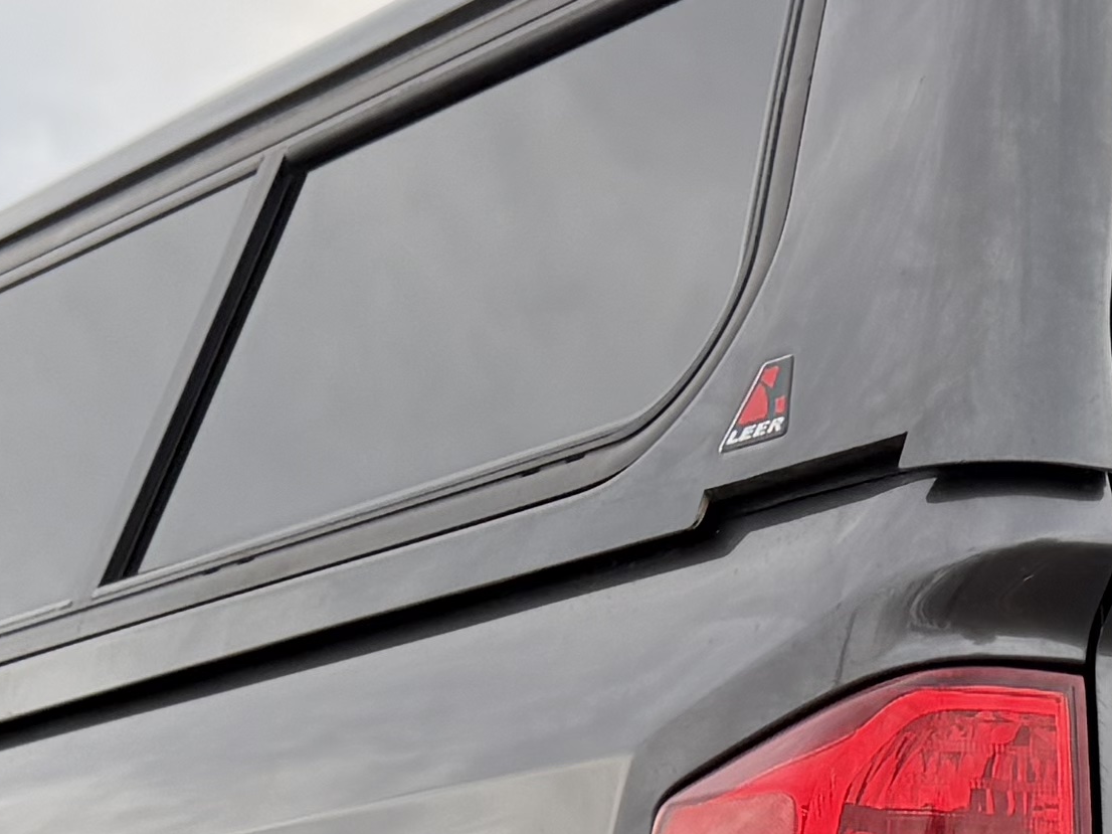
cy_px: 1318
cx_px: 878
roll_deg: -0.9
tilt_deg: +0.9
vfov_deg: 11.4
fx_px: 3982
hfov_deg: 15.8
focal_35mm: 124
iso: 80
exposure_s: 1/289
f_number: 1.78
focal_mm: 6.76
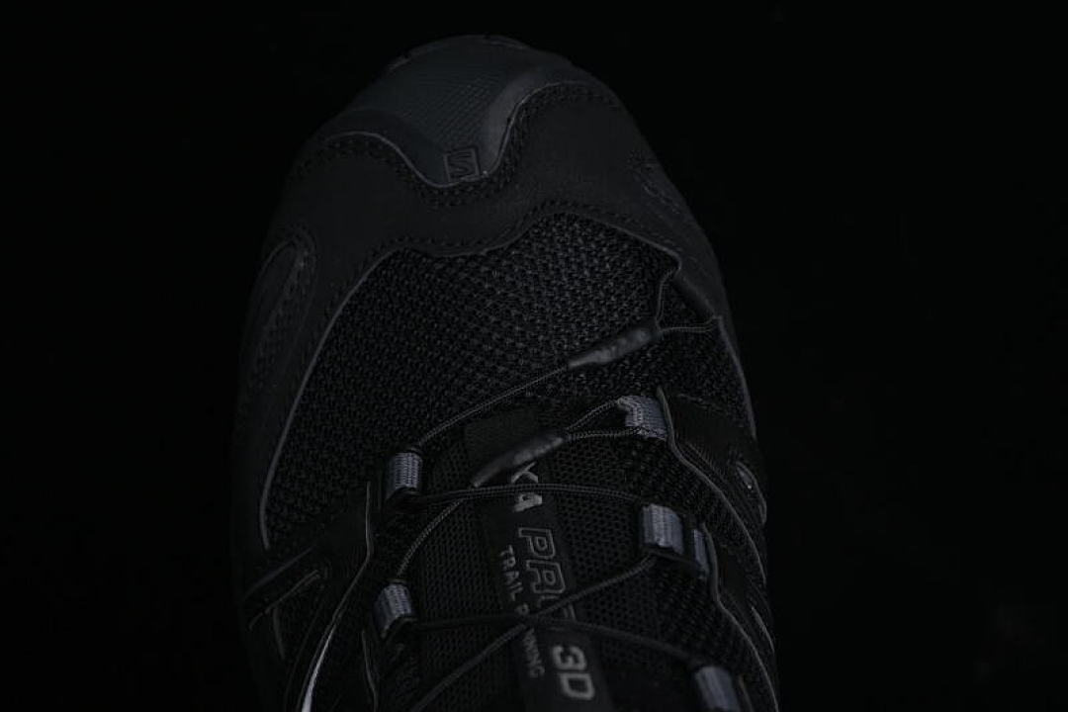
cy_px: 356
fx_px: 2225
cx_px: 534
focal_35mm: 75
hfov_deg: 27.0
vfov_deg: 18.2
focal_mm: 50
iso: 160
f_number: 6.3
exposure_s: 1/50
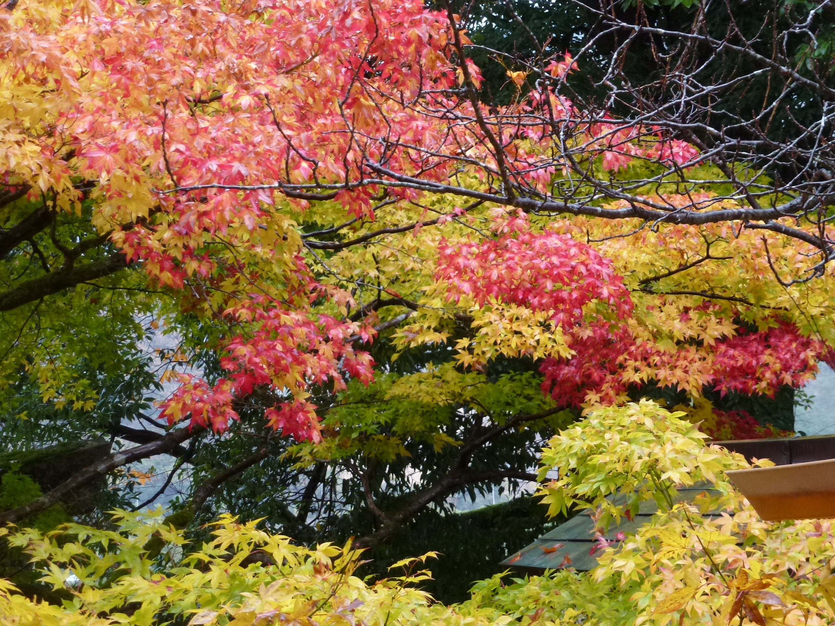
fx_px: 2147
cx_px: 418
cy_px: 313
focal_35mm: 89
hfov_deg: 22.0
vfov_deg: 16.6
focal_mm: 16
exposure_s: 1/80
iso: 250
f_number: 4.9
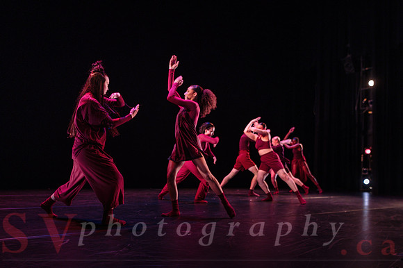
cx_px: 201
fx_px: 358
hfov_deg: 58.8
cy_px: 157
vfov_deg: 41.0
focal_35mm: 32
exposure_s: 1/200
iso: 2000
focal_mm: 26
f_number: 2.8
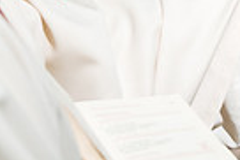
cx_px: 295
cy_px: -80
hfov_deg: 11.2
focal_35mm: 179
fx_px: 1195
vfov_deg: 7.6
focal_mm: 38
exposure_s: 1/125
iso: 2000
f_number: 4.5
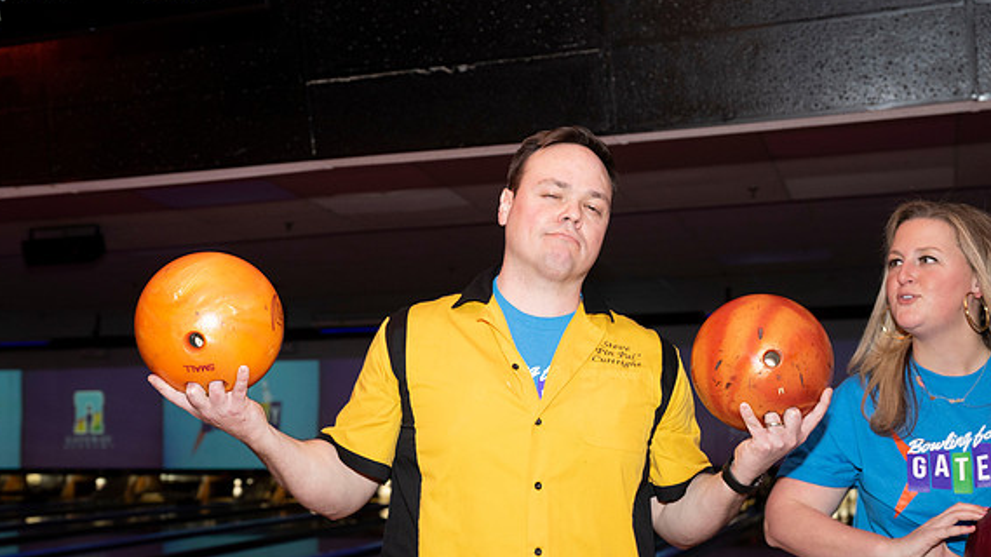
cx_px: 493
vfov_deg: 25.4
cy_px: 326
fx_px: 1235
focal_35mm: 47
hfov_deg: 43.7
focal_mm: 44
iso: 1600
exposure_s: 1/60
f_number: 5.6
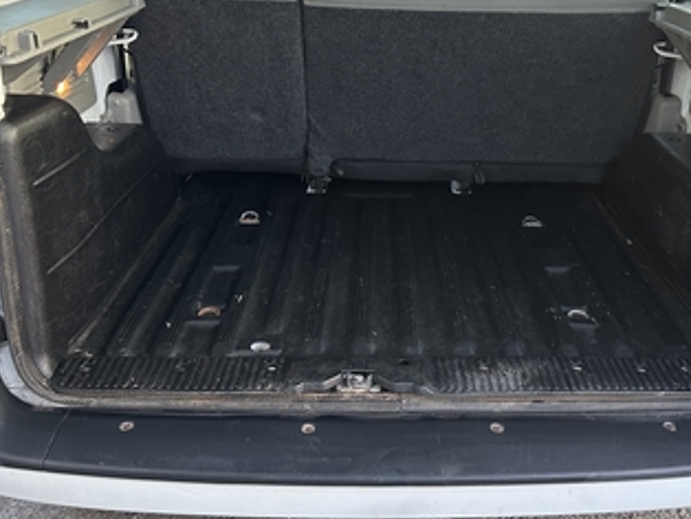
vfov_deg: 36.6
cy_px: 190
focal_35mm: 39
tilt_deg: -22.1
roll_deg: -2.1
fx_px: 779
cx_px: 414
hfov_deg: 47.6
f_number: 1.78
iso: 320
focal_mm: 6.86
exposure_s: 1/60
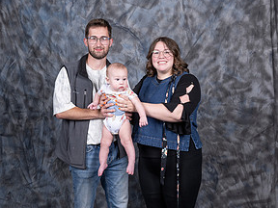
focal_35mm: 51
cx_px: 134
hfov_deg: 37.5
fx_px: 410
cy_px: 126
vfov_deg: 28.5
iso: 100
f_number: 8
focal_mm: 34
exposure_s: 1/200
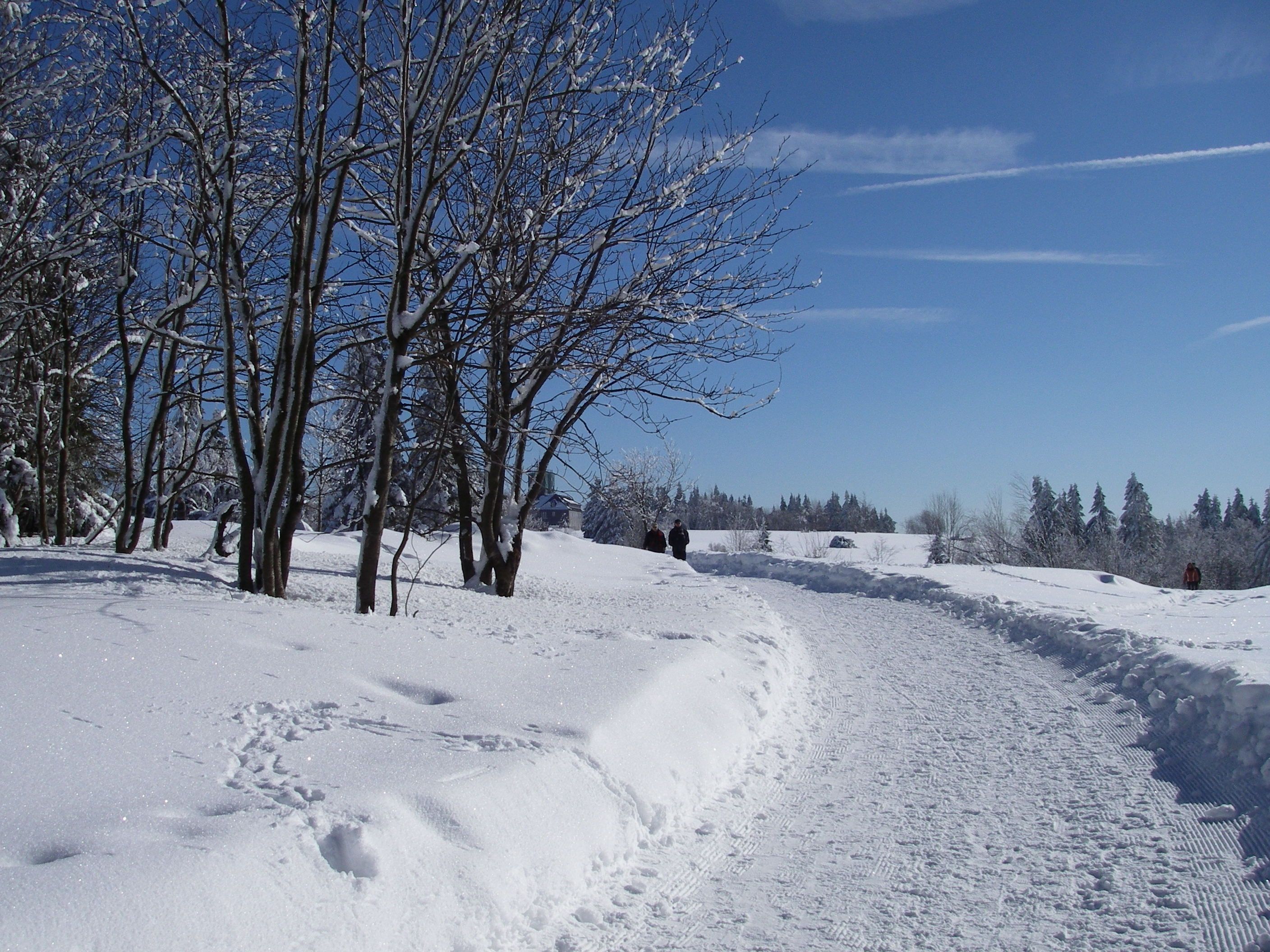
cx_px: 635
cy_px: 476
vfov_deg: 37.7
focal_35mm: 38
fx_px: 1394
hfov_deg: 49.0
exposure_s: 1/1000
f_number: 6.6
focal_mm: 6.3
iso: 80
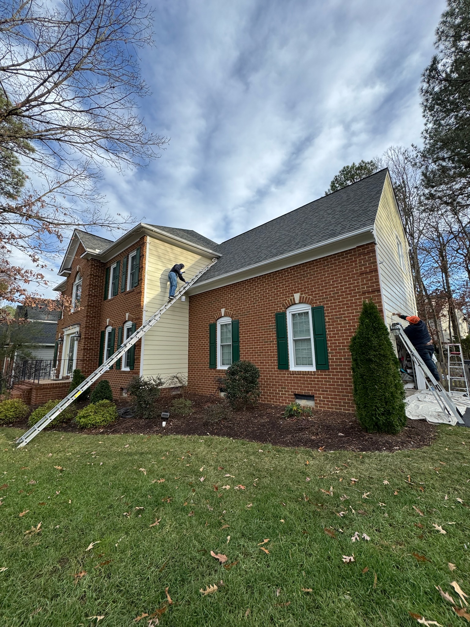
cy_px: 314
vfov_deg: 102.1
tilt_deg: +12.8
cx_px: 235
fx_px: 253
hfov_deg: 85.7
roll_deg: +2.9
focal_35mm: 14
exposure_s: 1/587
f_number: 2.2
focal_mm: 2.22
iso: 40
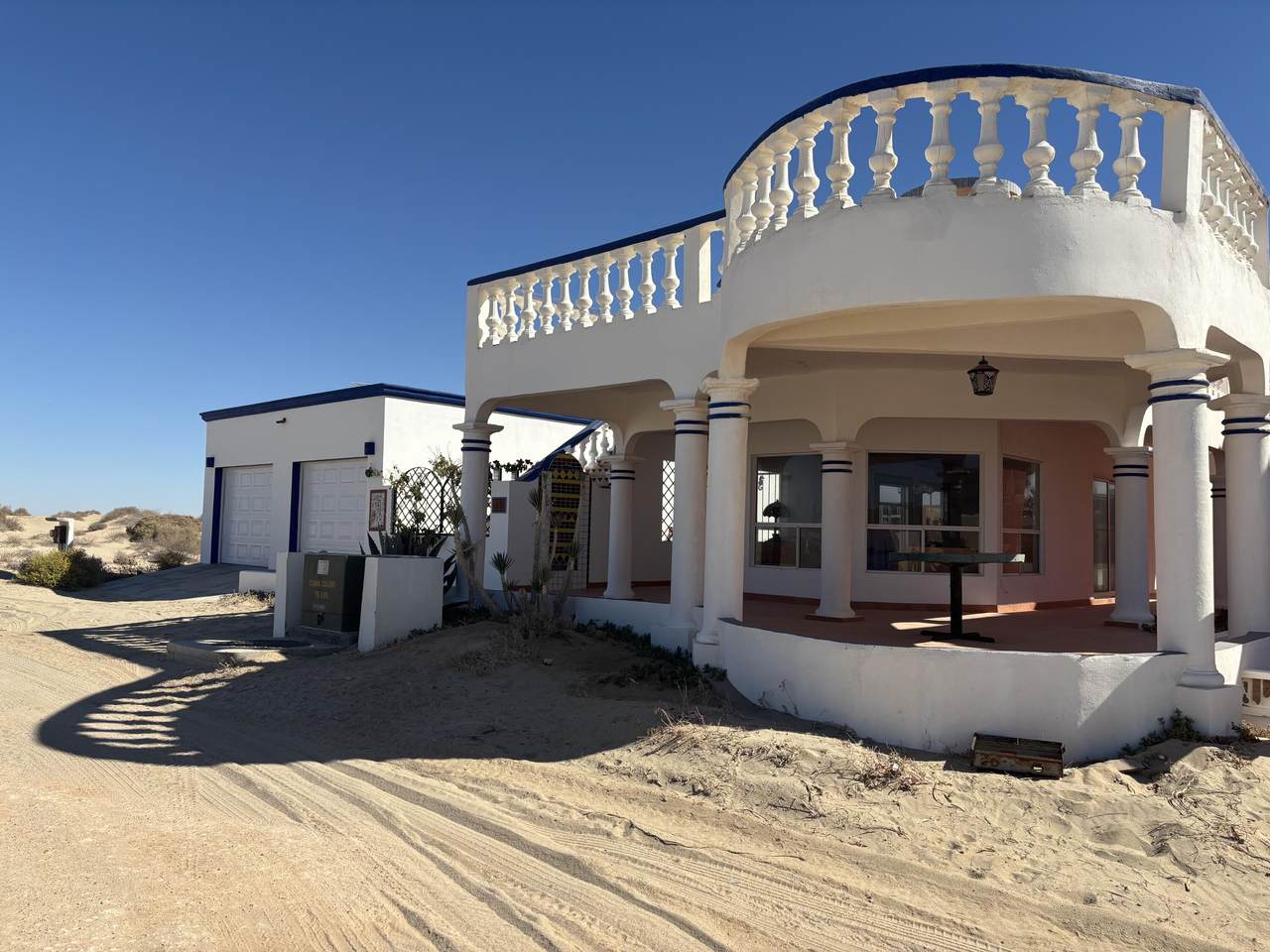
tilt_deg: +3.3
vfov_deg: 53.1
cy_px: 476
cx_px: 635
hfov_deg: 67.3
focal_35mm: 26
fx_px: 954
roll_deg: -1.4
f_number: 1.6
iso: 50
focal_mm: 5.96
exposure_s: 1/4854
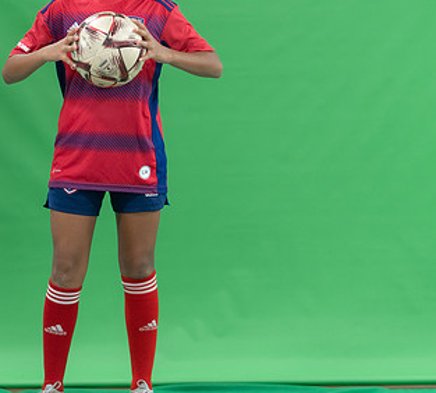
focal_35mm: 145
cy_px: 132
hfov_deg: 12.6
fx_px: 1967
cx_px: 102
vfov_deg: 11.4
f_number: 2.8
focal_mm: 71
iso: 1000
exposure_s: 1/250
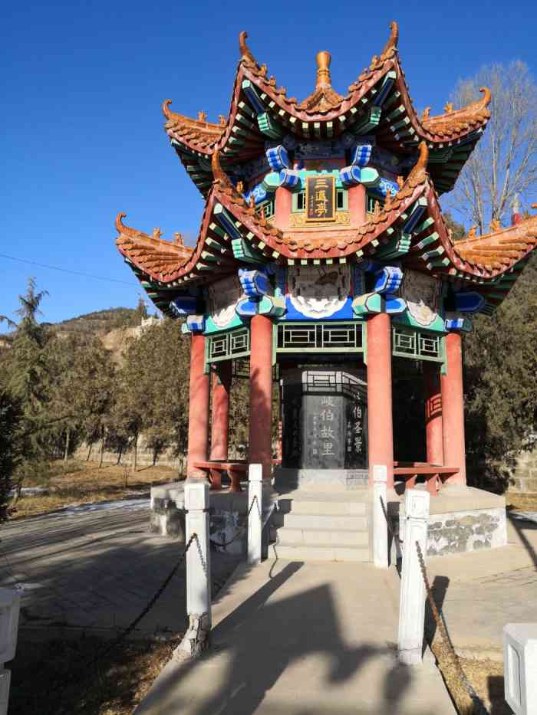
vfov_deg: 65.3
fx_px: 558
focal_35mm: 27
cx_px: 268
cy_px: 358
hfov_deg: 51.4
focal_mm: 3.95
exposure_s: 1/2500
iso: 50
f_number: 1.6
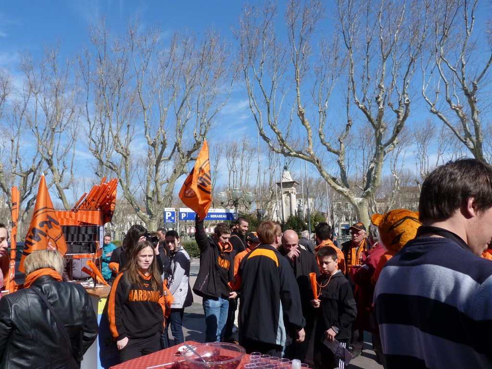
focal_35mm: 25
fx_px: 355
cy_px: 184
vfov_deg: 54.9
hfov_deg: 69.4
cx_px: 246
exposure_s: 1/320
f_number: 5.6
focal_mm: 4.5
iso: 80
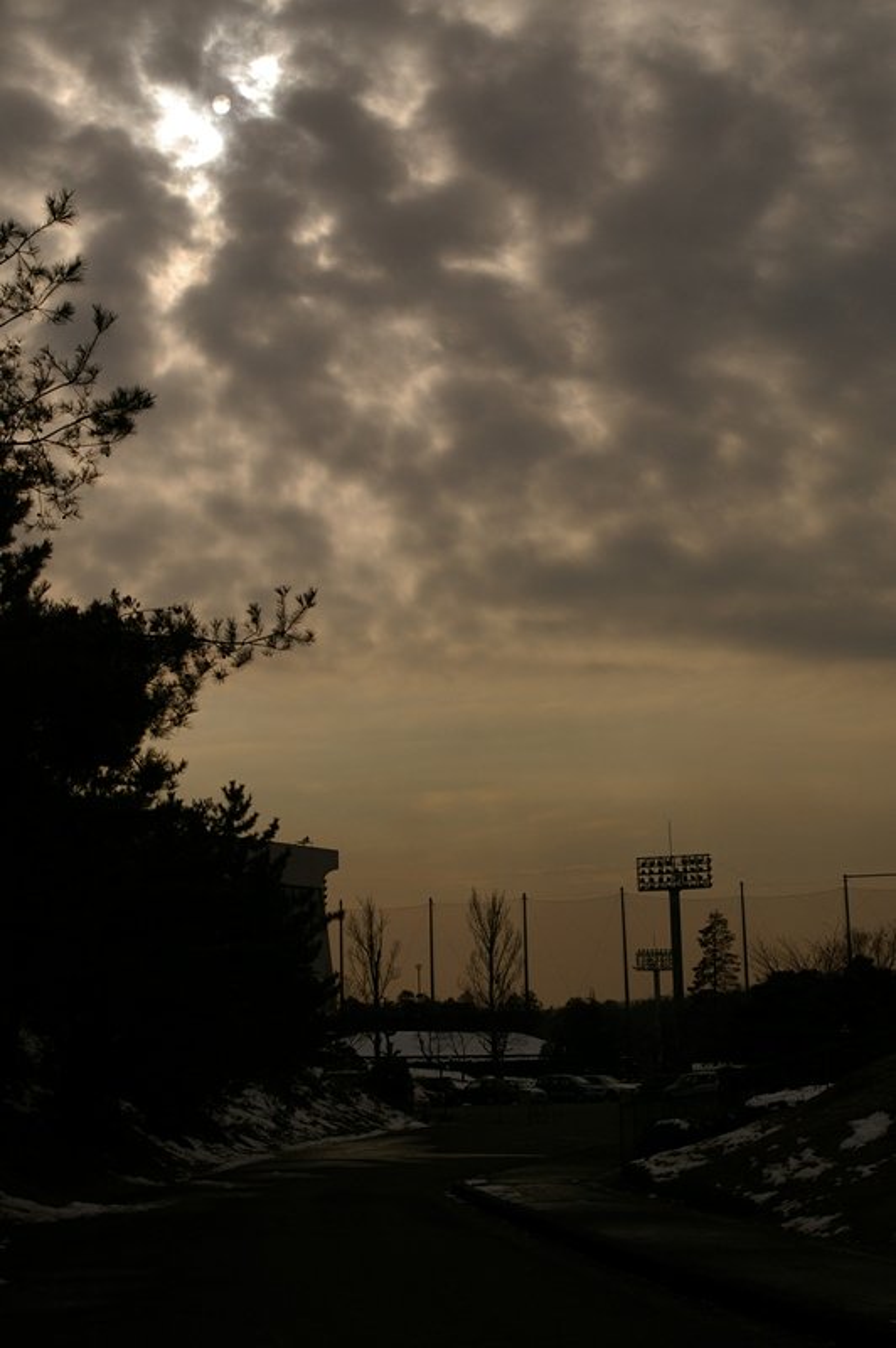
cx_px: 448
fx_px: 1739
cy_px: 674
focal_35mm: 46
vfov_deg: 42.4
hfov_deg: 28.9
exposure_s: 1/2000
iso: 200
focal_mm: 31
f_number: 9.5
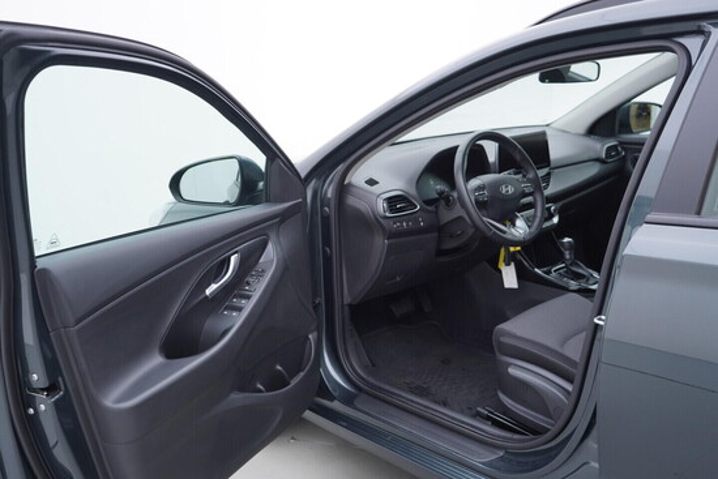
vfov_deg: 36.9
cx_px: 359
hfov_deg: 53.1
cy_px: 240
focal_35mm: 36
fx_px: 718
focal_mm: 24
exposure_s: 1/50
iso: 125
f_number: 3.2
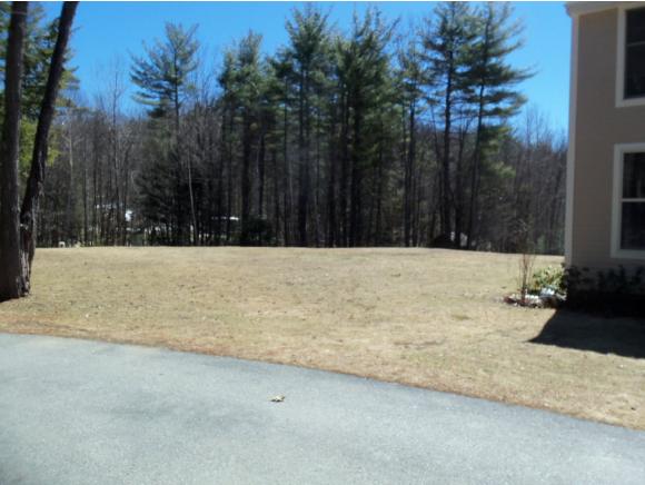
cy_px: 242
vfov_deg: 48.3
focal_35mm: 29
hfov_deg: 61.6
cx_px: 322
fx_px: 541
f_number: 8.6
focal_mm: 5.2
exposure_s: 1/125
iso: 80
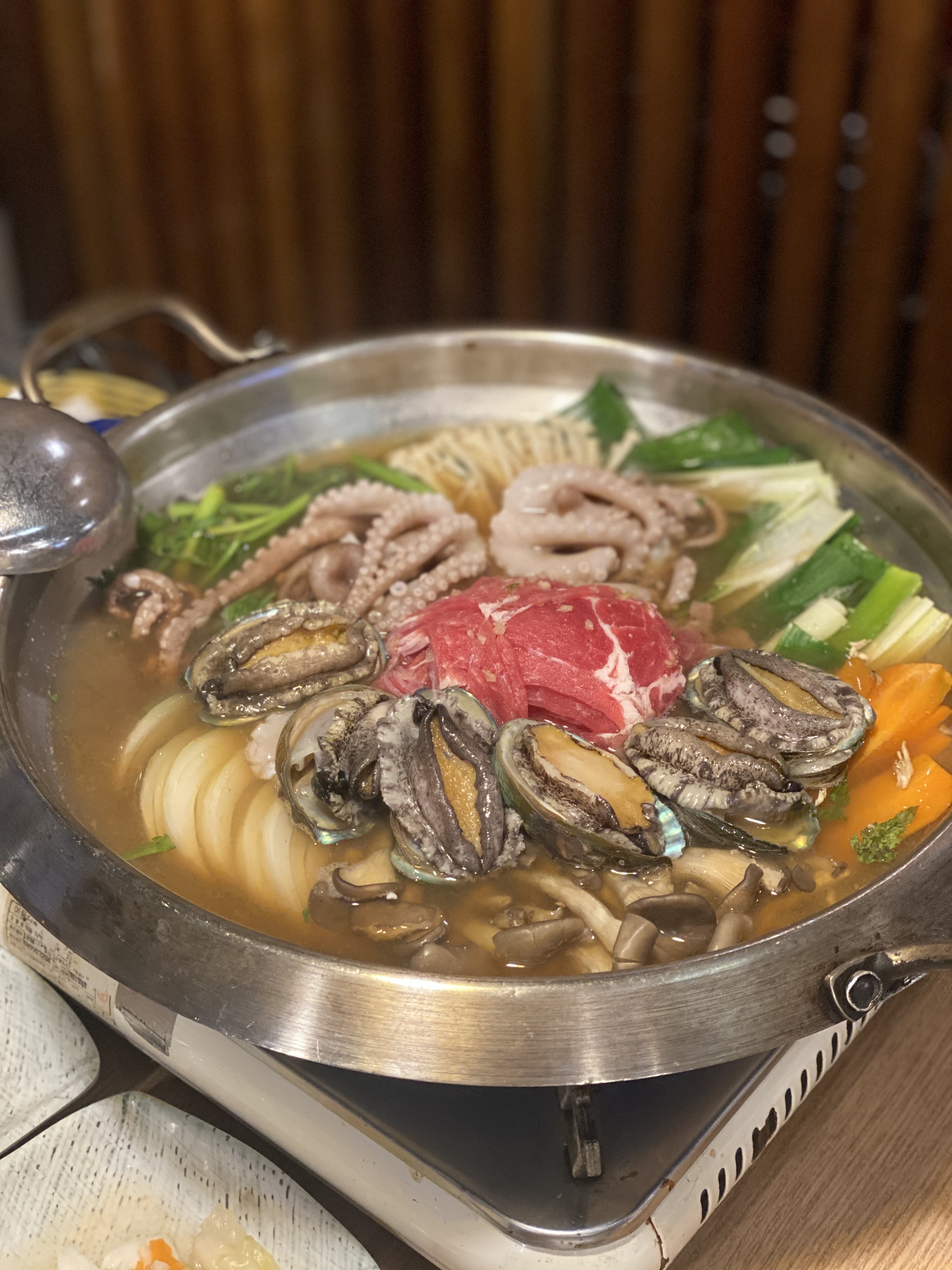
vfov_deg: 36.8
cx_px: 476
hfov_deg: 28.0
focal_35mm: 52
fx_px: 1907
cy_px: 635
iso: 320
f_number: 2
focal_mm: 6
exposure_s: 1/40
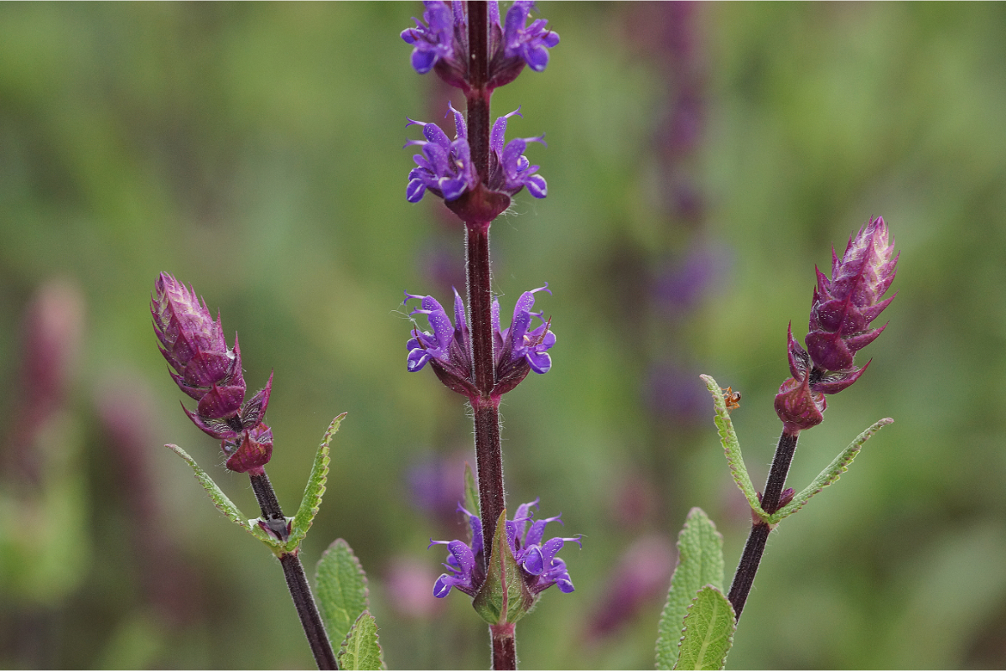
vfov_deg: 9.1
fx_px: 4191
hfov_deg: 13.7
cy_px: 336
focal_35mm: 150
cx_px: 503
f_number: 5.6
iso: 800
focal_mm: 100
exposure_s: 1/160
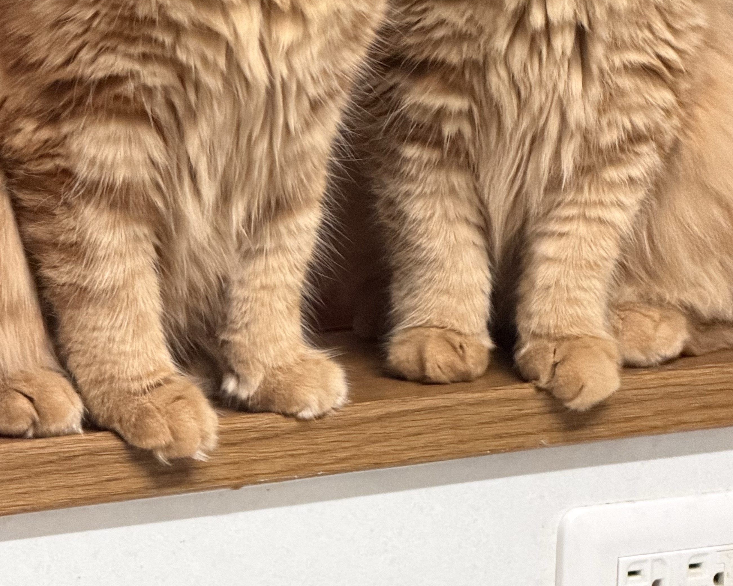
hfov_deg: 9.0
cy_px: -87
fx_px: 4643
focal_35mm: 214
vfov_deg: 7.2
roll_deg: -1.5
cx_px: 351
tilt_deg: -5.8
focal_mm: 16.89
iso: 800
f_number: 2.8
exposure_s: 1/40
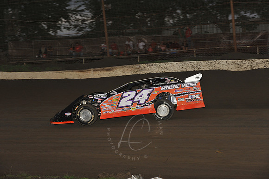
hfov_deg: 19.5
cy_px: 90
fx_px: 784
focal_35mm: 105
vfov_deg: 13.0
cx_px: 134
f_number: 7.1
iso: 1000
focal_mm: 105
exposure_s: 1/320
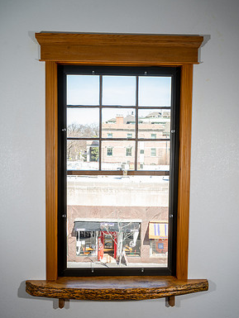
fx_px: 340
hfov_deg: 38.7
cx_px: 123
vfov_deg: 50.1
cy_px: 171
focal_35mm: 37
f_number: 6.3
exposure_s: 1/200
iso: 250
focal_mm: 33
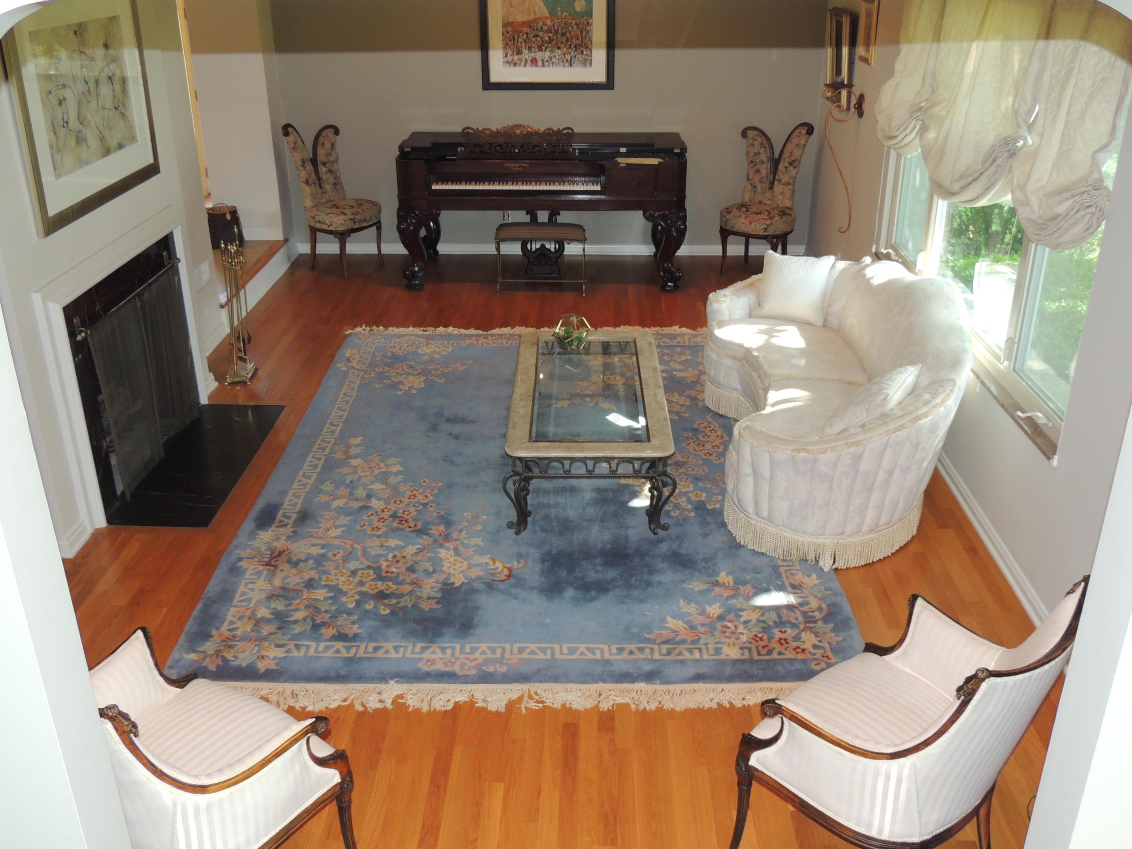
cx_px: 566
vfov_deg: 42.9
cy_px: 424
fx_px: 1079
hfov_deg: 55.4
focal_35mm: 33
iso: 220
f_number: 3.2
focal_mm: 5.8
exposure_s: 1/30
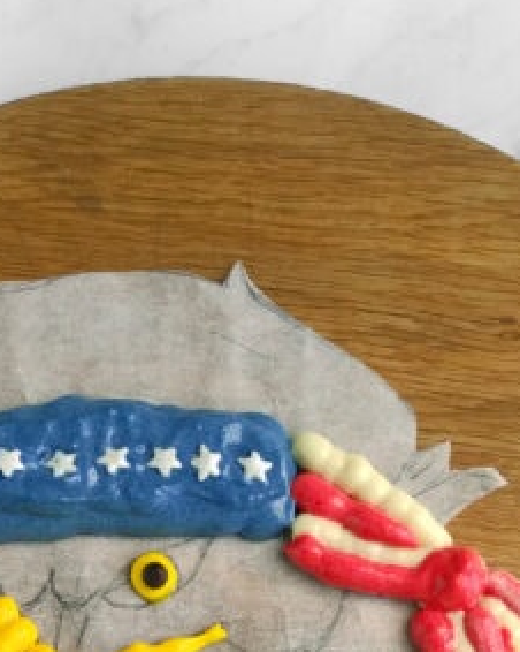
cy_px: 812
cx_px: 196
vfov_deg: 24.5
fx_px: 1329
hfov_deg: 22.1
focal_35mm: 69
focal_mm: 5.4
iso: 50
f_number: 1.9
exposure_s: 1/122
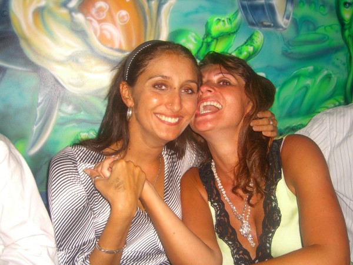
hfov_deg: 49.0
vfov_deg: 37.7
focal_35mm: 38
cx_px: 176
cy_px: 132
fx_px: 388
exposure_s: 1/60
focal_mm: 7.9
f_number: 2.8
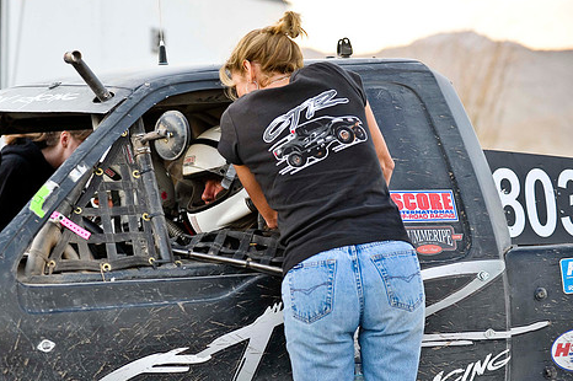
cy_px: 205
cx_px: 231
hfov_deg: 21.0
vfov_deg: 14.1
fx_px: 1543
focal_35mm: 97
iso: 1000
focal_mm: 78
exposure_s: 1/250
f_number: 2.8
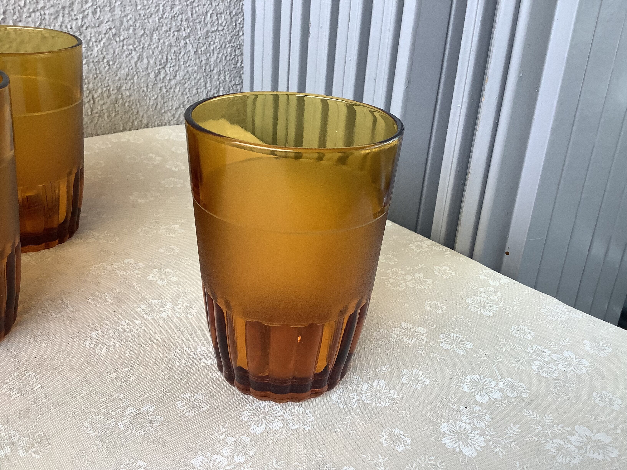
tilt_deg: -25.5
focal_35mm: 31
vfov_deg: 45.4
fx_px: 562
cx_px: 314
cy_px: 235
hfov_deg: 58.4
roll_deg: -5.2
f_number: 2.4
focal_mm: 3.3
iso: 80
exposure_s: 1/120
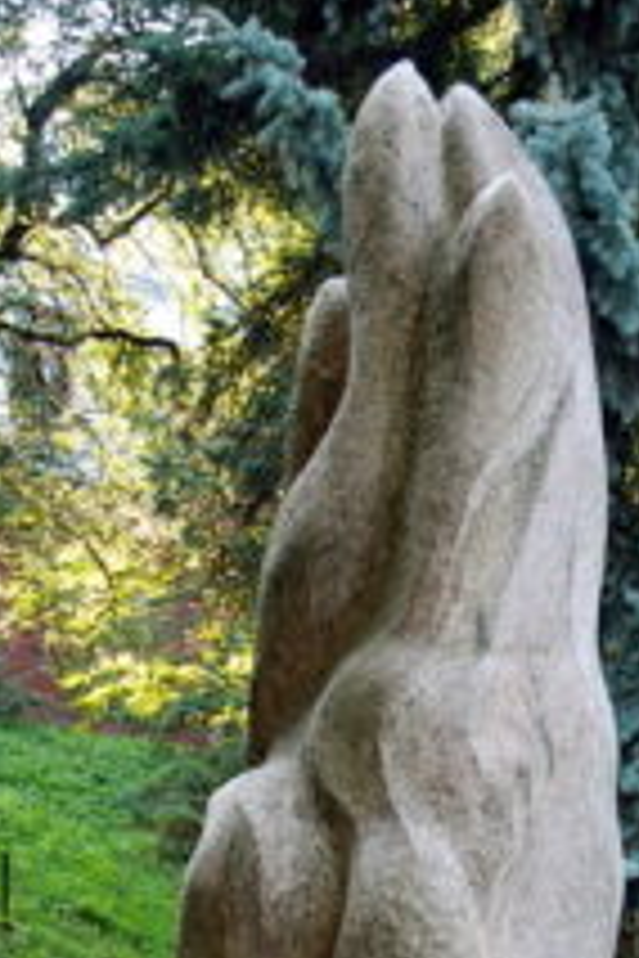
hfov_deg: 15.5
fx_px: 2347
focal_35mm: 88
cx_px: 367
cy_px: 1111
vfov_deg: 21.6
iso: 100
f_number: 3.8
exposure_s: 1/25
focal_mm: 25
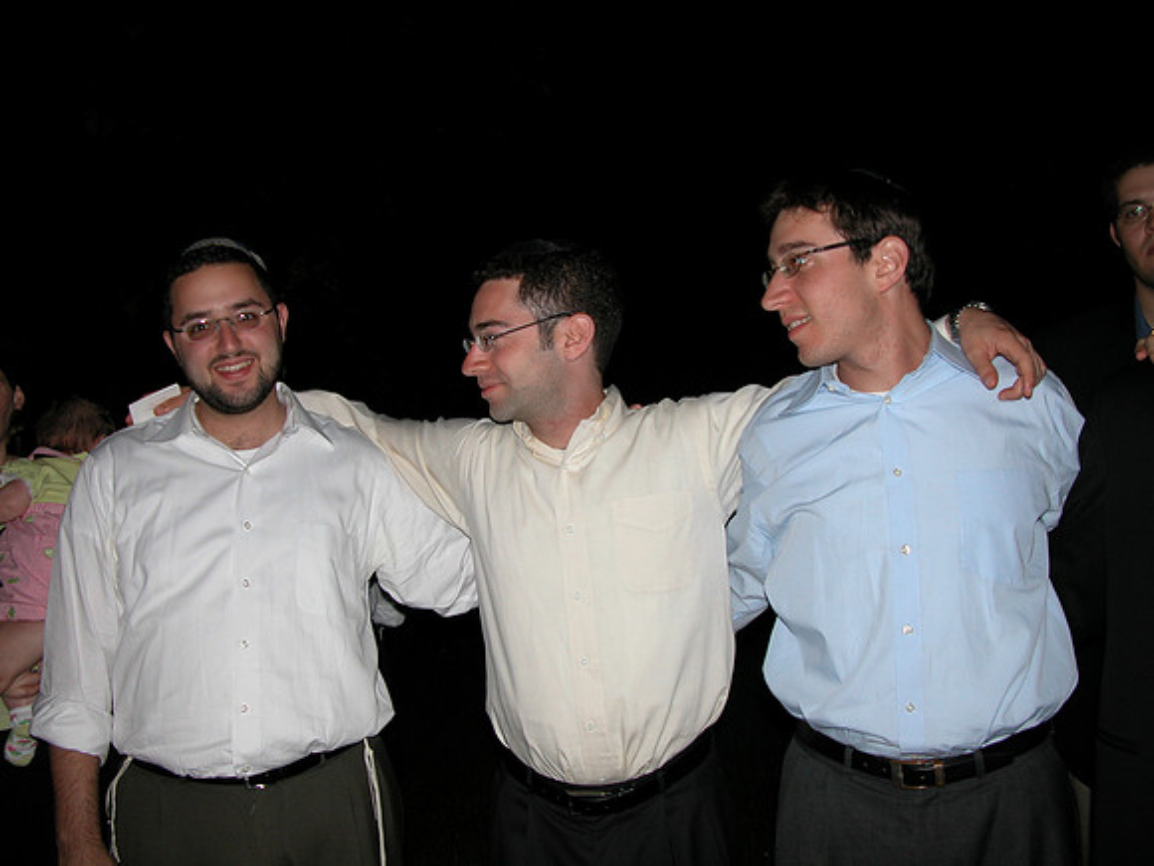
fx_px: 1133
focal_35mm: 34
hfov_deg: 54.0
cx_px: 577
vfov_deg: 41.8
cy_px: 433
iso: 100
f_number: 2.8
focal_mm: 8.9
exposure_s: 1/60
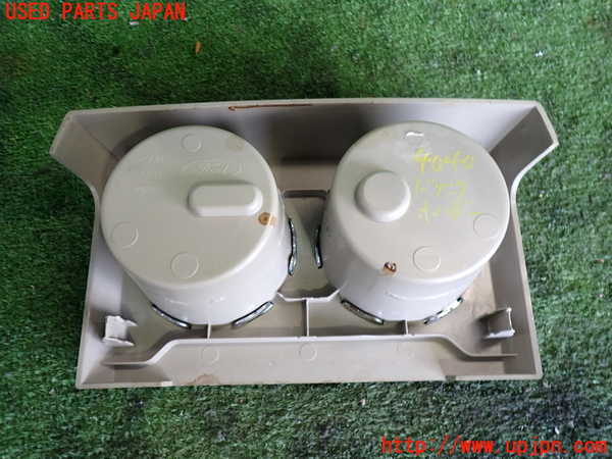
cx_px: 306
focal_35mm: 30
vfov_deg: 46.8
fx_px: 530
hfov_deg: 60.0
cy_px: 230
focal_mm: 5.4
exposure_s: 1/50
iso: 200
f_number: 2.3
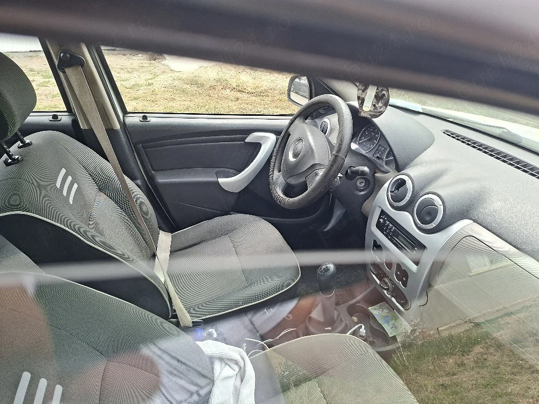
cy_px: 202
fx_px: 358
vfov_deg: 58.9
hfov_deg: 73.9
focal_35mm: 23
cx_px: 270
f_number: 1.8
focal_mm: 5.54
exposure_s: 1/244
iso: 50
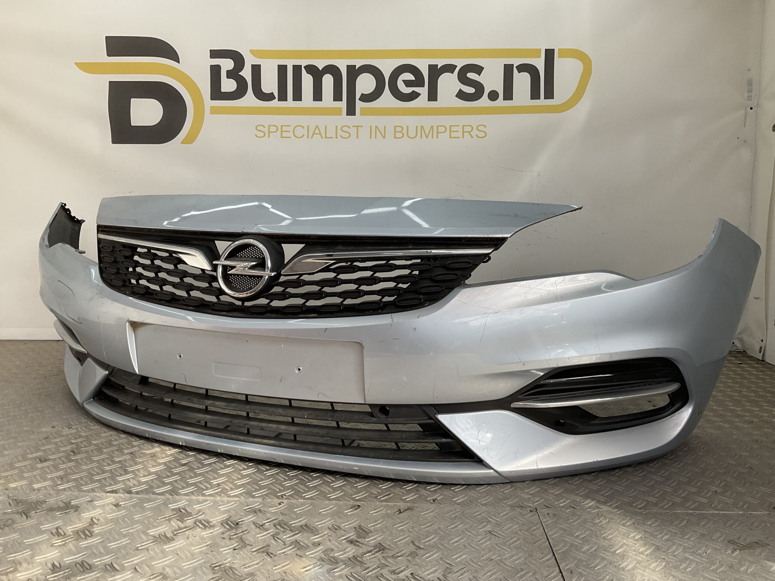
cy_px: 290
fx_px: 649
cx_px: 388
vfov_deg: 48.2
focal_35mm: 29
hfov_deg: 61.7
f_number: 1.8
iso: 16
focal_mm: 3
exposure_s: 1/342
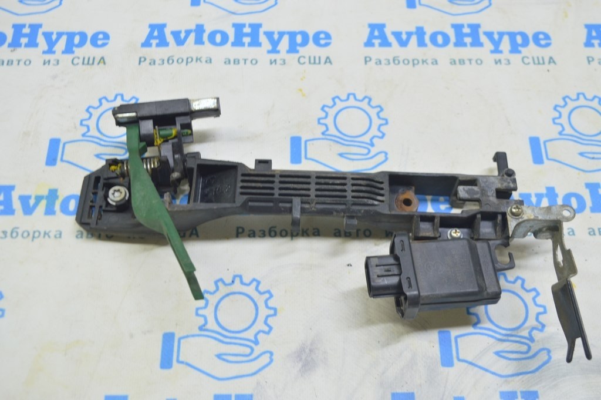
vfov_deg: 30.8
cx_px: 300
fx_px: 726
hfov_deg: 45.0
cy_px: 200
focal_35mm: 44
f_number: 5.6
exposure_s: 1/20
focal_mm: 29
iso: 400
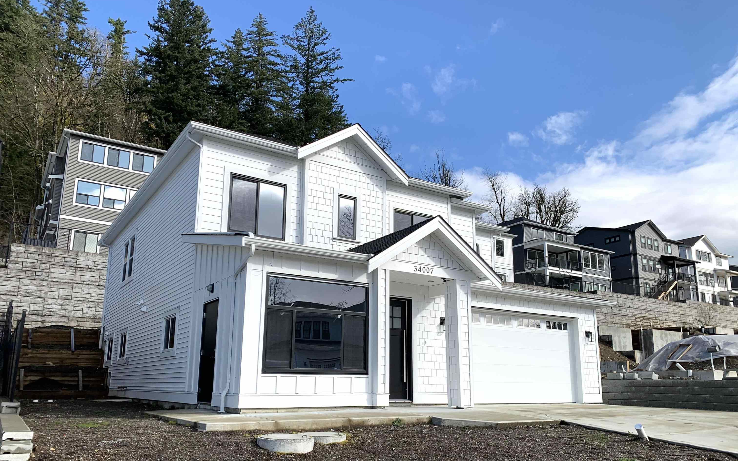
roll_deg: -1.0
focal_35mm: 28
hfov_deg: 66.5
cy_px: 270
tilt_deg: +12.0
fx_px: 563
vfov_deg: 44.4
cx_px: 371
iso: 25
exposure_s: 1/2114
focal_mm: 4.25
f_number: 1.8
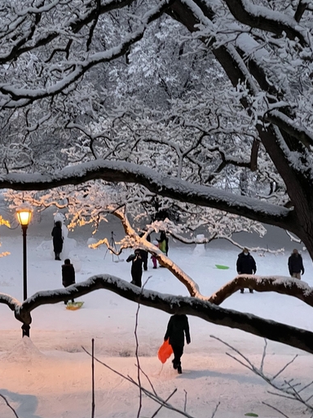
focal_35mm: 100
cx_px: 73
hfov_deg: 14.7
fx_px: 1206
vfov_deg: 19.6
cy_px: 185
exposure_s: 1/40
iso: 640
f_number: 2.2
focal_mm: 7.5
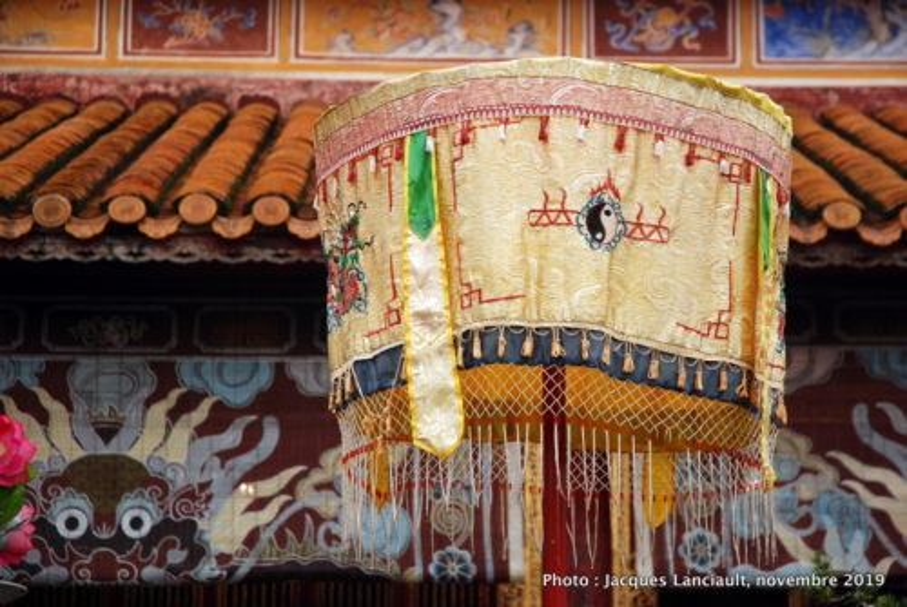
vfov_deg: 13.1
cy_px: 304
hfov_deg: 19.4
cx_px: 454
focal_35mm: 105
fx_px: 2649
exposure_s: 1/125
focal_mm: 70
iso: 200
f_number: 4.5
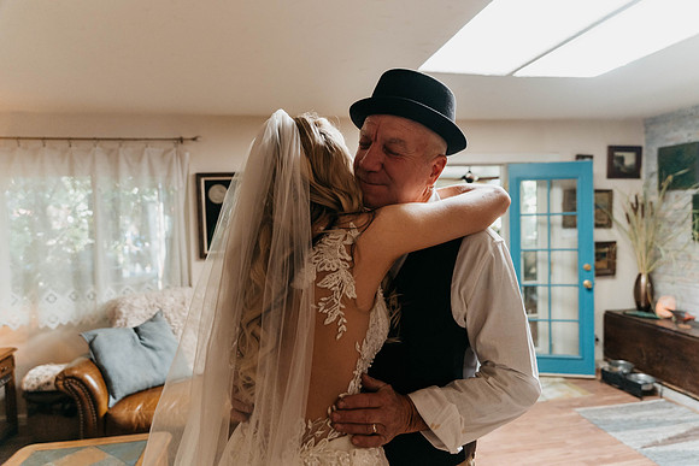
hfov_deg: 73.7
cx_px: 350
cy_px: 233
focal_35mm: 24
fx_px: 466
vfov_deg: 53.2
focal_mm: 24
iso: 1000
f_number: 2.8
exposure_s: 1/400
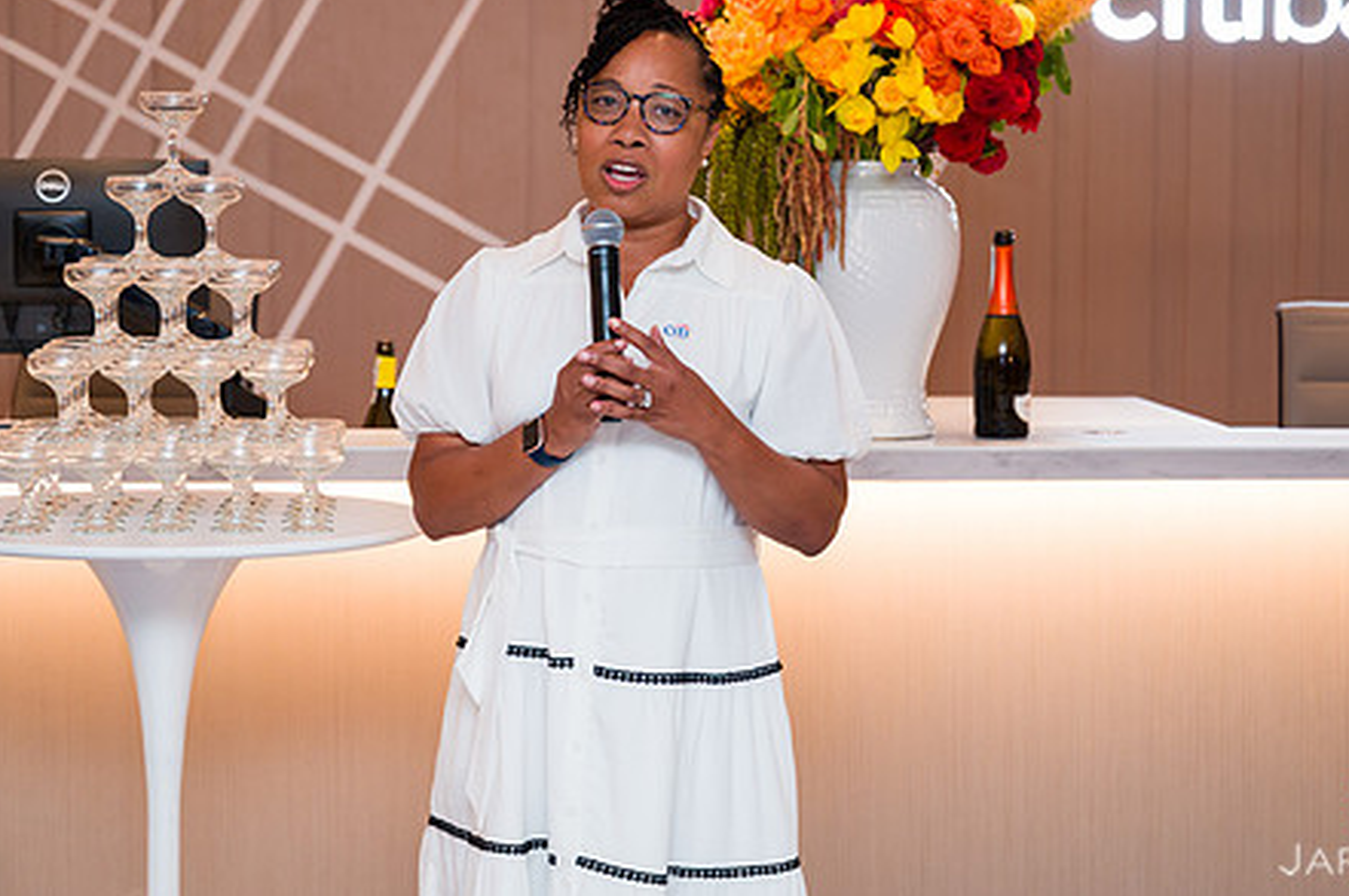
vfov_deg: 14.1
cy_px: 321
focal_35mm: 97
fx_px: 3631
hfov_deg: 21.0
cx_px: 685
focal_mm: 70
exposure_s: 1/160
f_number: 3.2
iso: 800
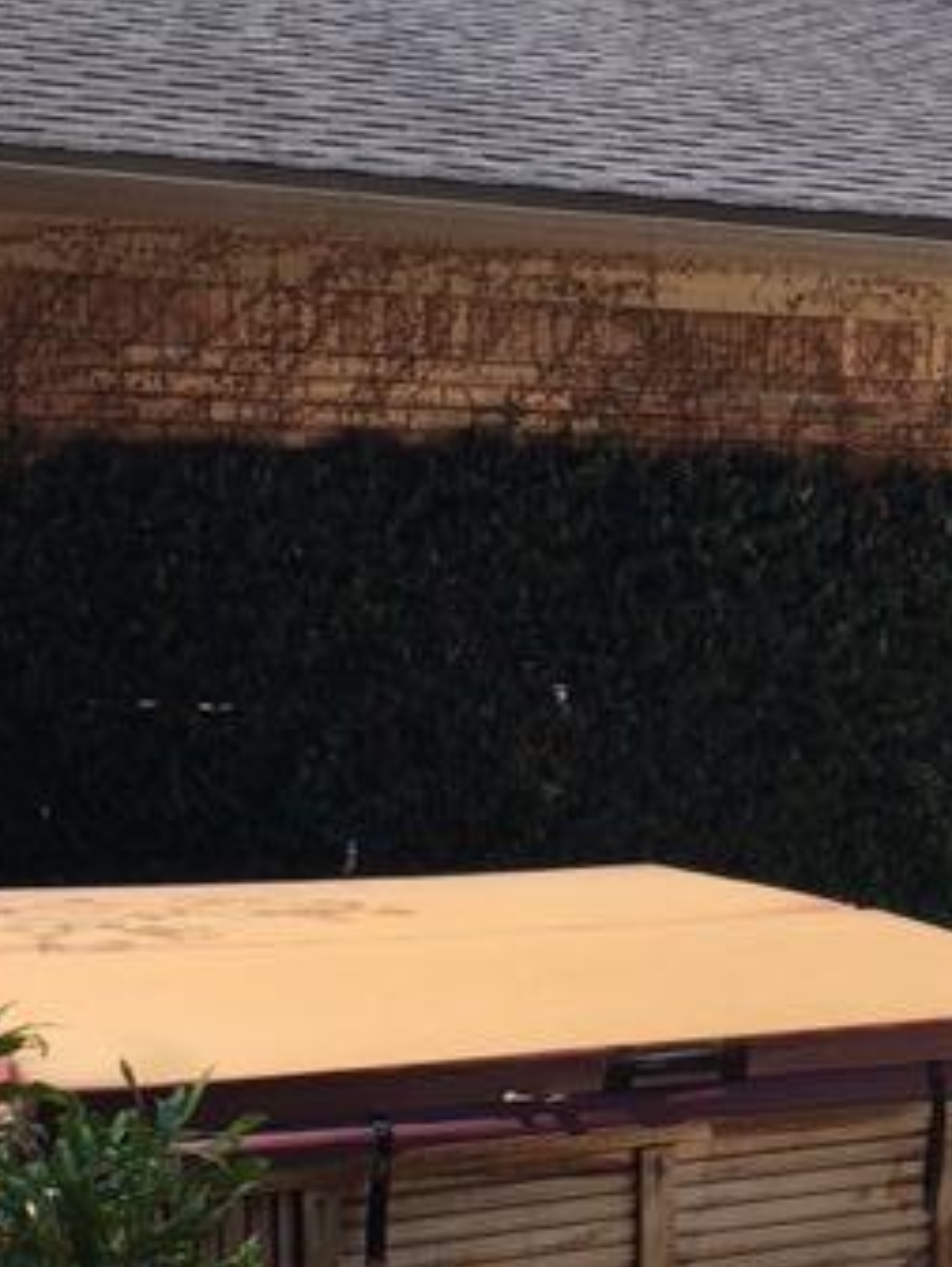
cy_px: 940
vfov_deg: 34.2
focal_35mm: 55
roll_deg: -0.3
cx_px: 455
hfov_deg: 26.6
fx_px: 2016
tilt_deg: -7.4
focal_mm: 4.15
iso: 25
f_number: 2.2
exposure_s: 1/699
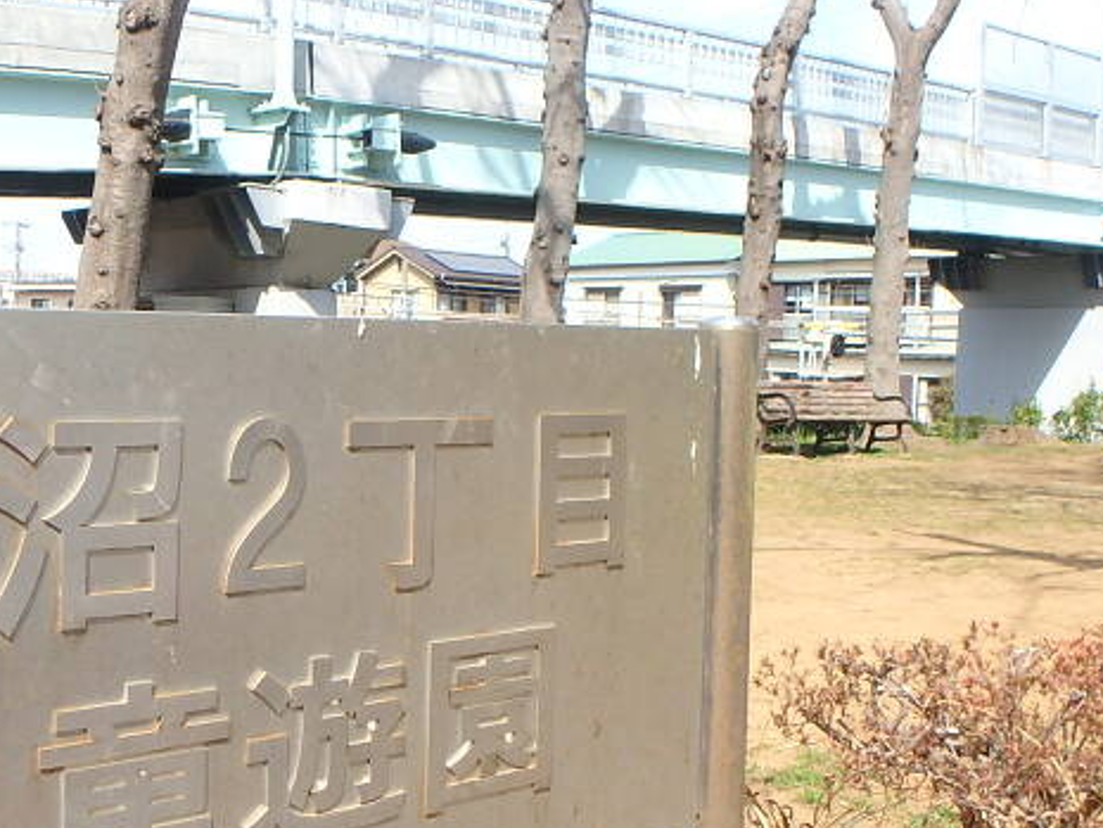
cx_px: 522
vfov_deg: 33.6
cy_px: 437
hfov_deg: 43.8
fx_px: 1371
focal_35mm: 43
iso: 125
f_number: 3.5
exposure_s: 1/500
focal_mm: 3.7
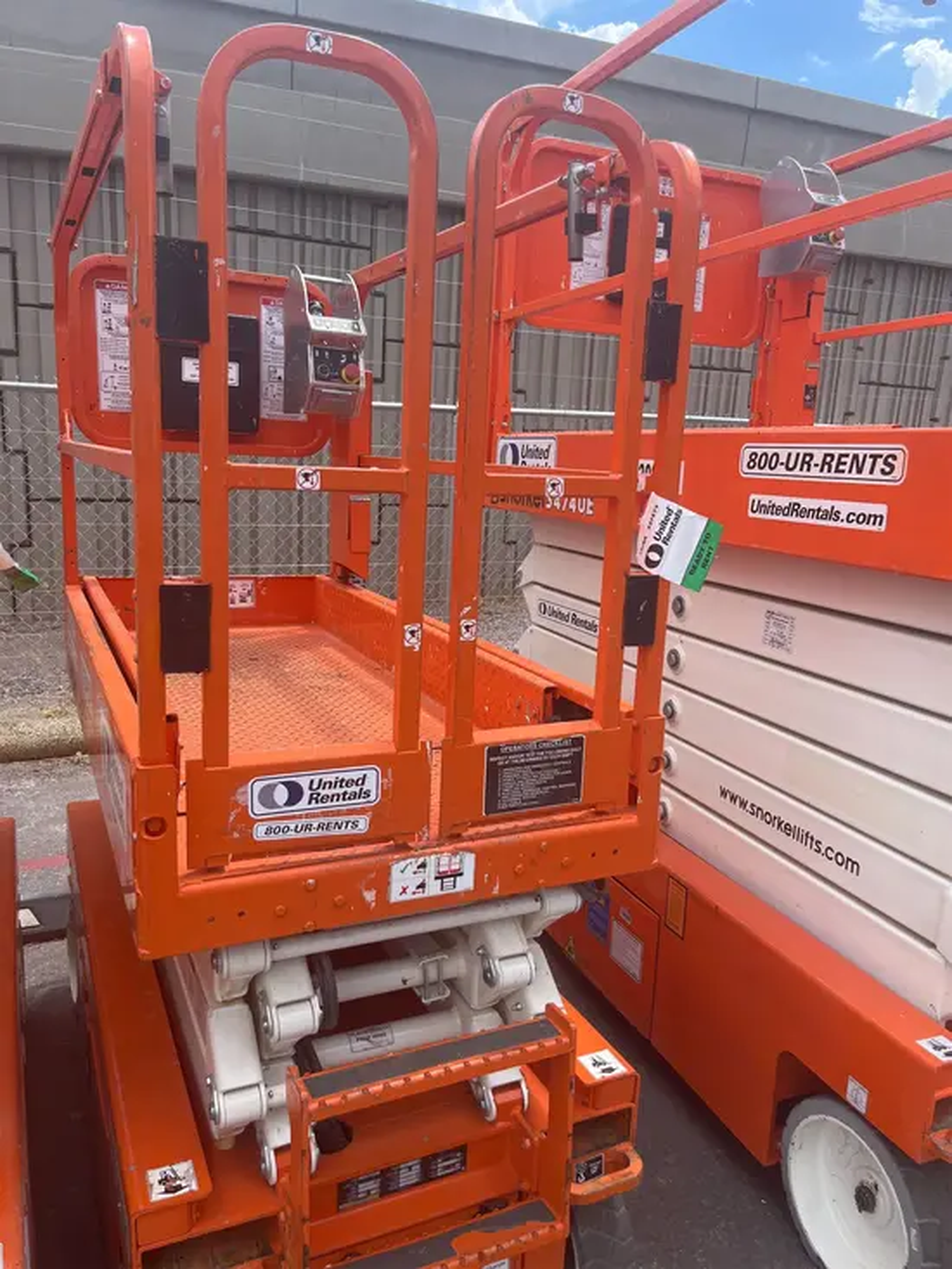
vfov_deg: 67.3
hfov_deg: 53.1
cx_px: 476
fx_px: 953
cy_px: 634
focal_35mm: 26
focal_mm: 5.1
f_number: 1.6
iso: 50
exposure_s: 1/1309
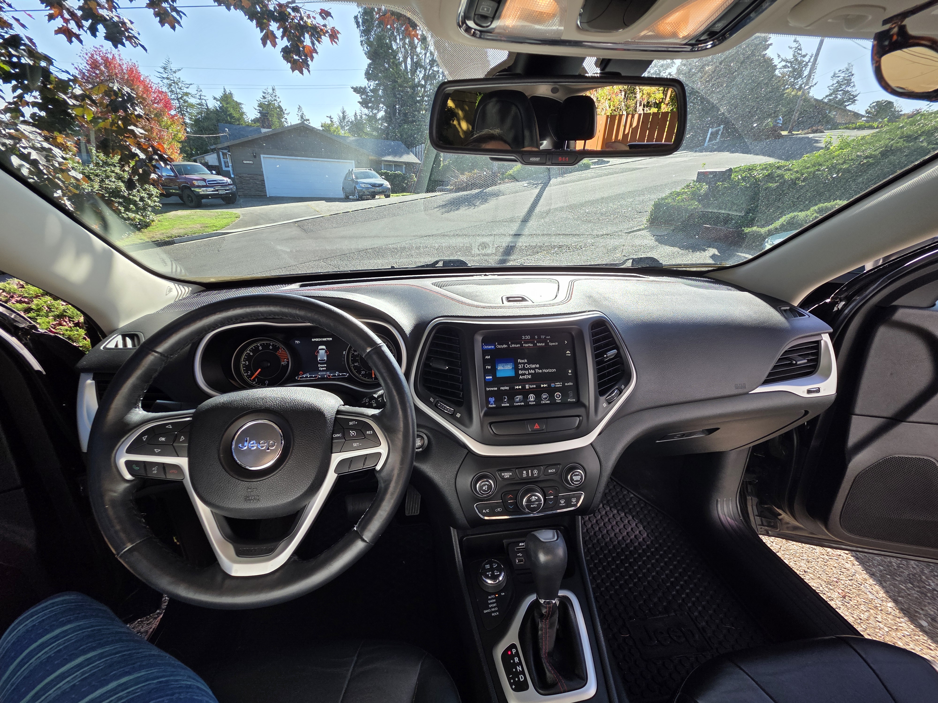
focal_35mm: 13
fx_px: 352
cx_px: 469
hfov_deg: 106.2
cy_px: 352
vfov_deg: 89.9
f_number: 1.9
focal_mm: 2.2
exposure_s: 1/435
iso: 40
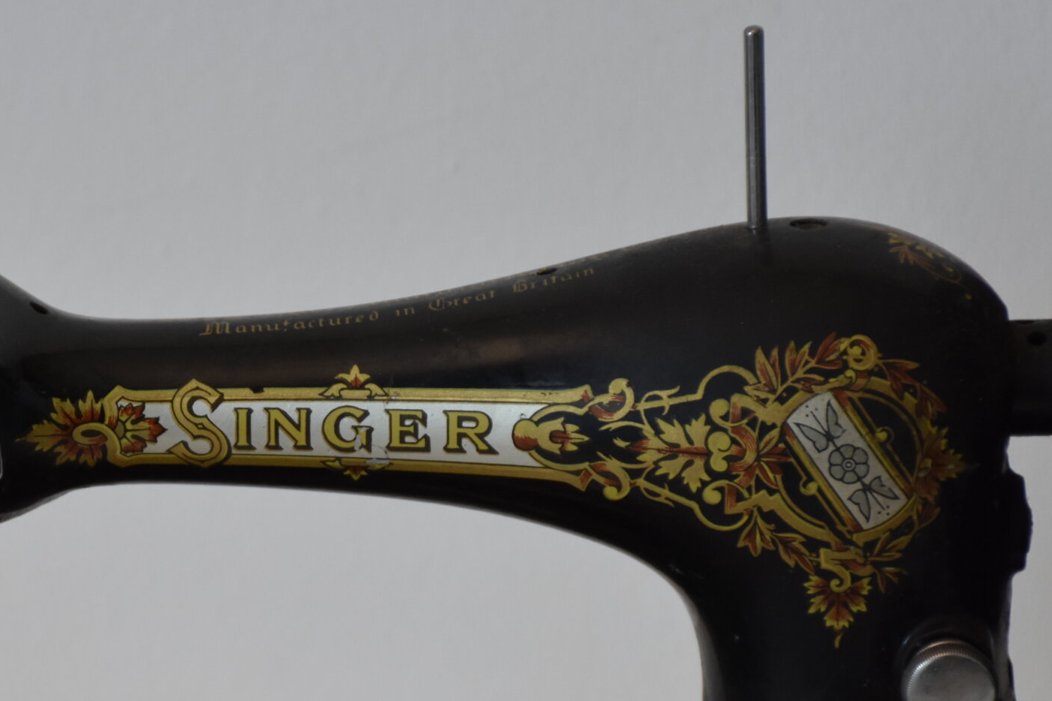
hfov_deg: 8.8
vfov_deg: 5.9
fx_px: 6806
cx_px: 299
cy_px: 590
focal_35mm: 233
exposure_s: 1/80
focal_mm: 85
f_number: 5.3
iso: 800
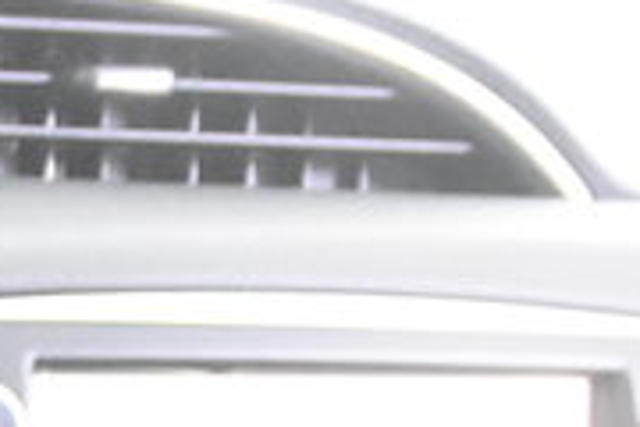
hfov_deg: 7.2
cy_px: 1108
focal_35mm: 256
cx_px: -1220
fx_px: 4551
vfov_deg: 5.2
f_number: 3
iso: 10000
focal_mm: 24
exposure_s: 1/40
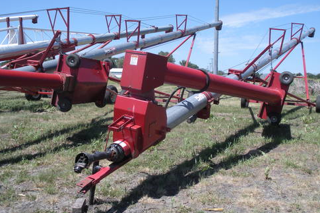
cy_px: 99
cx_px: 170
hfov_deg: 46.4
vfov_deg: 31.9
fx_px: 373
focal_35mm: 42
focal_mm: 6.3
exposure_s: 1/541
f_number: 3.5
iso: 64
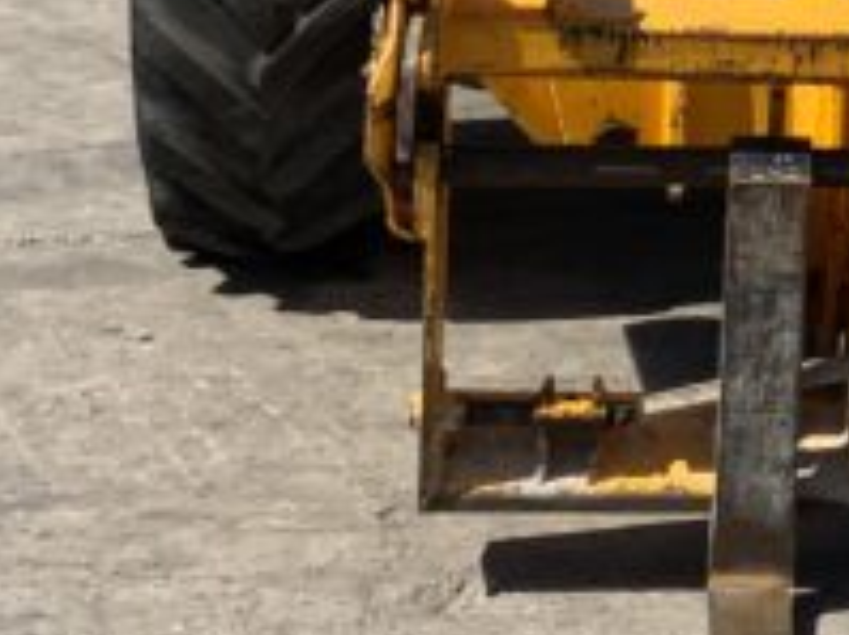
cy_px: -153
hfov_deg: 12.6
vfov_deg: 9.8
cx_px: 1246
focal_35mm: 149
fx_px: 3652
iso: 16
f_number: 1.8
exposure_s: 1/2141
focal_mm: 3
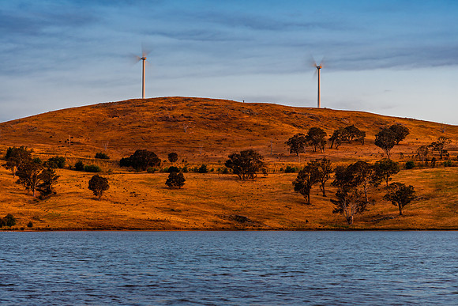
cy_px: 153
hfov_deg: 26.8
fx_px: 961
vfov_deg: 18.1
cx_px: 229
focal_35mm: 76
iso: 100
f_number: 9
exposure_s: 1/3
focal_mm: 50
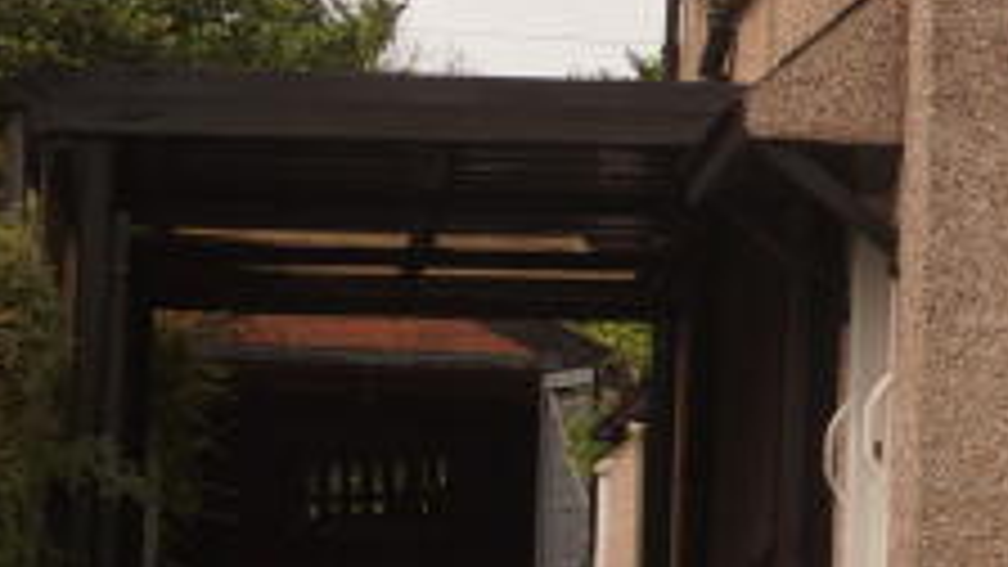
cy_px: 248
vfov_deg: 7.1
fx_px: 4597
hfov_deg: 11.6
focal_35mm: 172
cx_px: 1786
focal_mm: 24
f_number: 4
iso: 100
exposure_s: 1/800
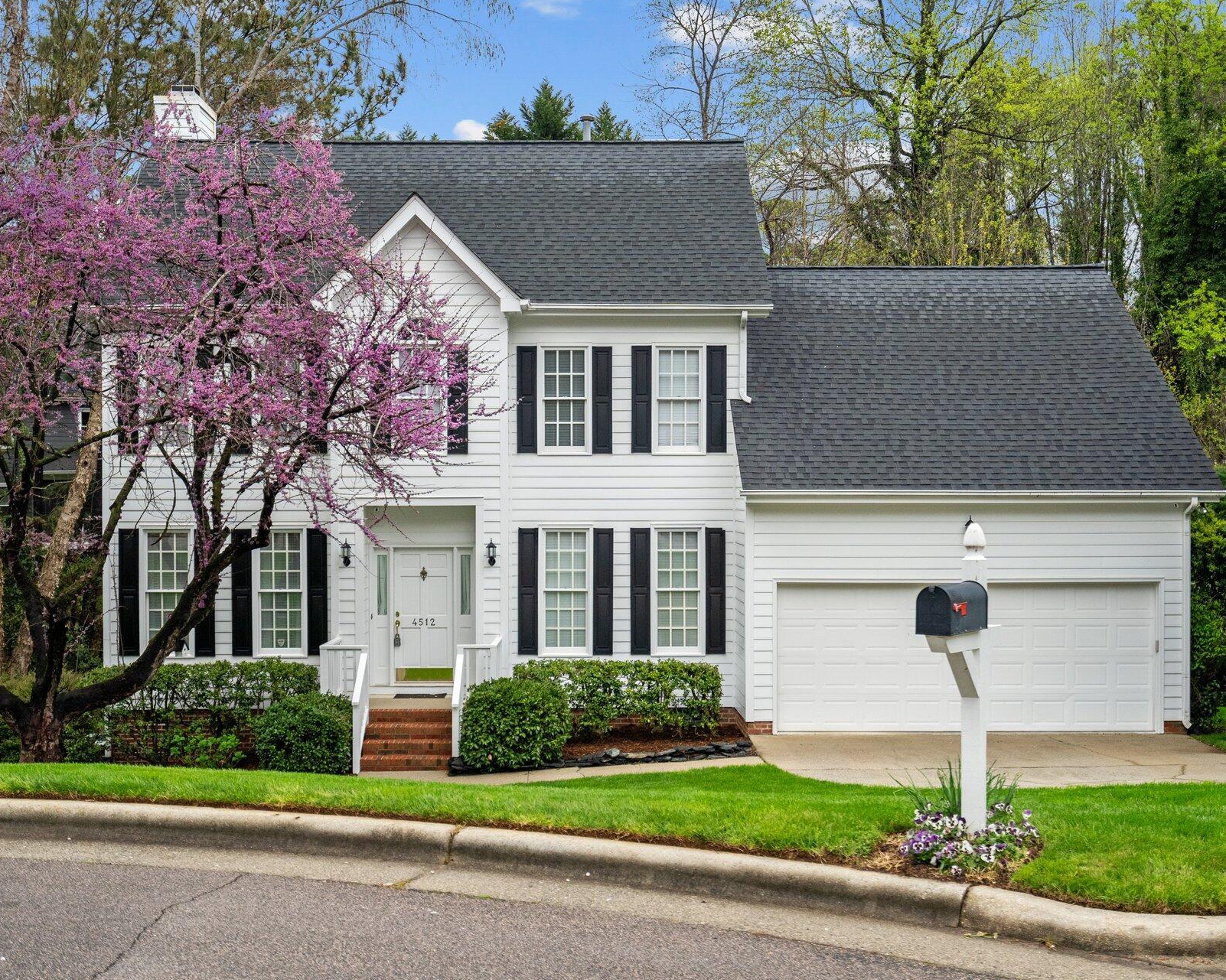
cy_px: 507
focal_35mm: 42
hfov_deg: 43.8
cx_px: 567
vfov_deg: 35.7
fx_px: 1524
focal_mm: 35
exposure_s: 1/200
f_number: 4
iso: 1250
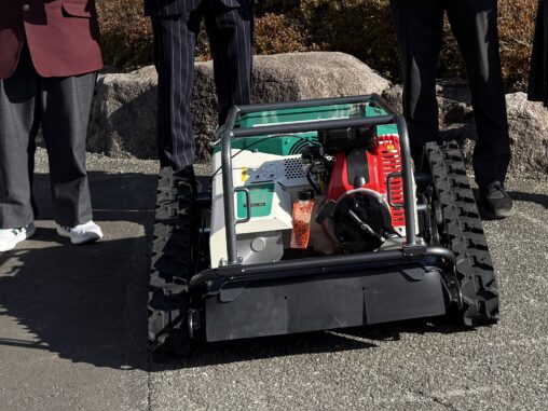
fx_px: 1076
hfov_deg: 28.4
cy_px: -47
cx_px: 362
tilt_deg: -0.6
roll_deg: +2.9
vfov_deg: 20.5
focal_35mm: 68
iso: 80
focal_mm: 6.76
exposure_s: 1/4673
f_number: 1.78
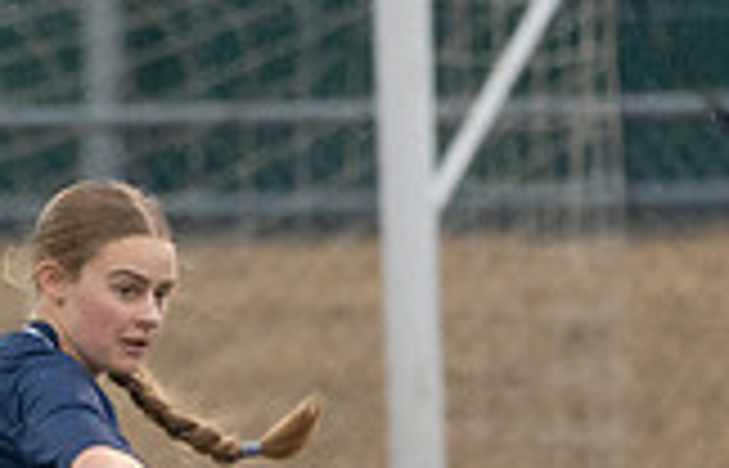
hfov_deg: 1.0
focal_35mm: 2116
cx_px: 42
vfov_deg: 0.6
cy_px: 715
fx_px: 42364
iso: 2500
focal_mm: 400
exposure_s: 1/1250
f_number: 5.6
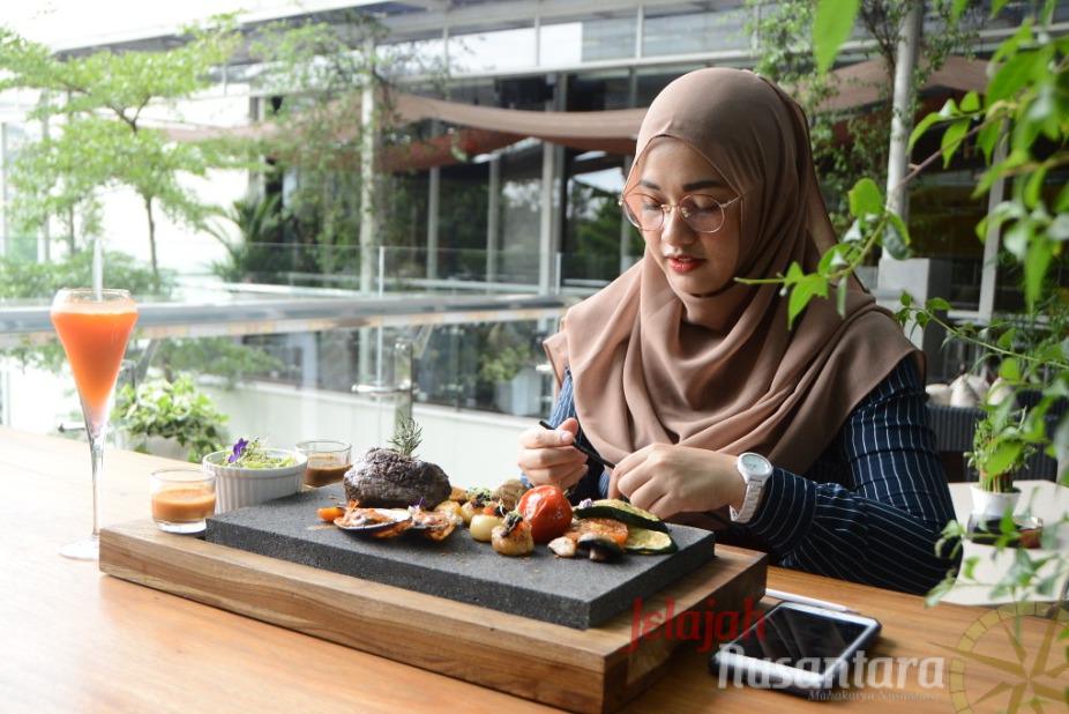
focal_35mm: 33
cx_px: 534
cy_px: 357
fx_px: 980
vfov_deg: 40.0
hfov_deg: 57.2
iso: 800
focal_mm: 22
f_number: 4
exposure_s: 1/640
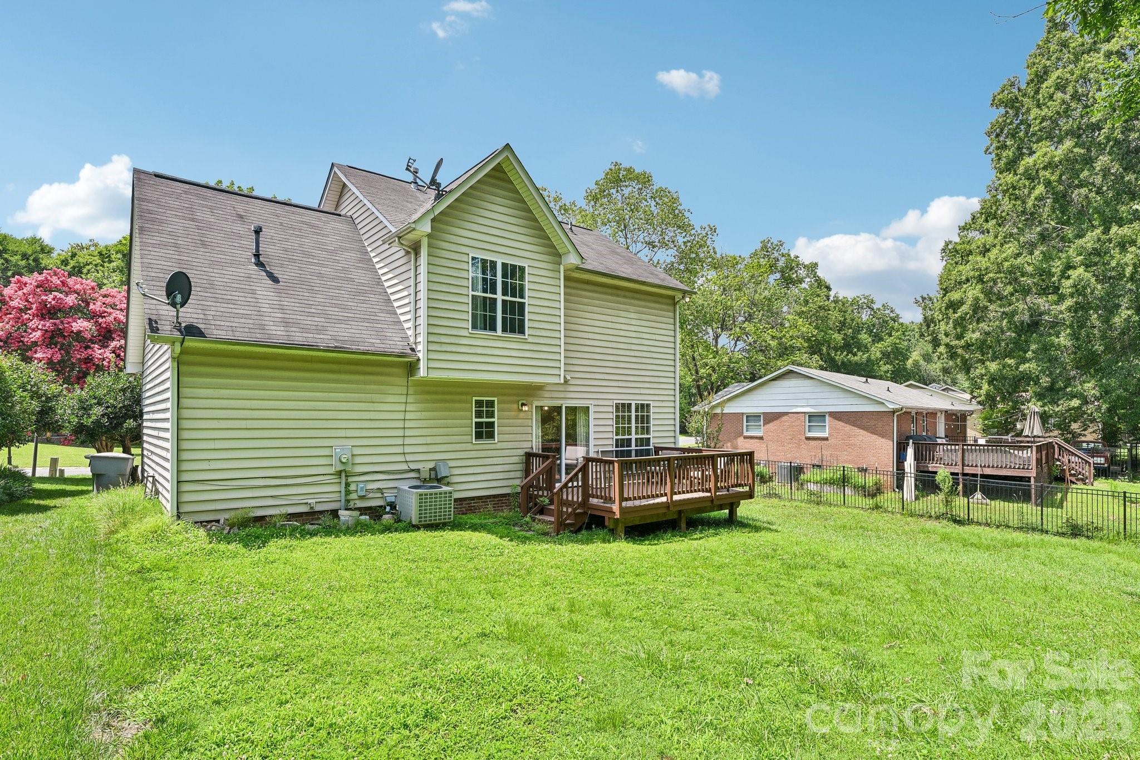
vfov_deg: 67.4
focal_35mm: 18
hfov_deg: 90.0
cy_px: 380
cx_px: 570
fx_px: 570
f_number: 8
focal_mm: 18
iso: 100
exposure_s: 1/200
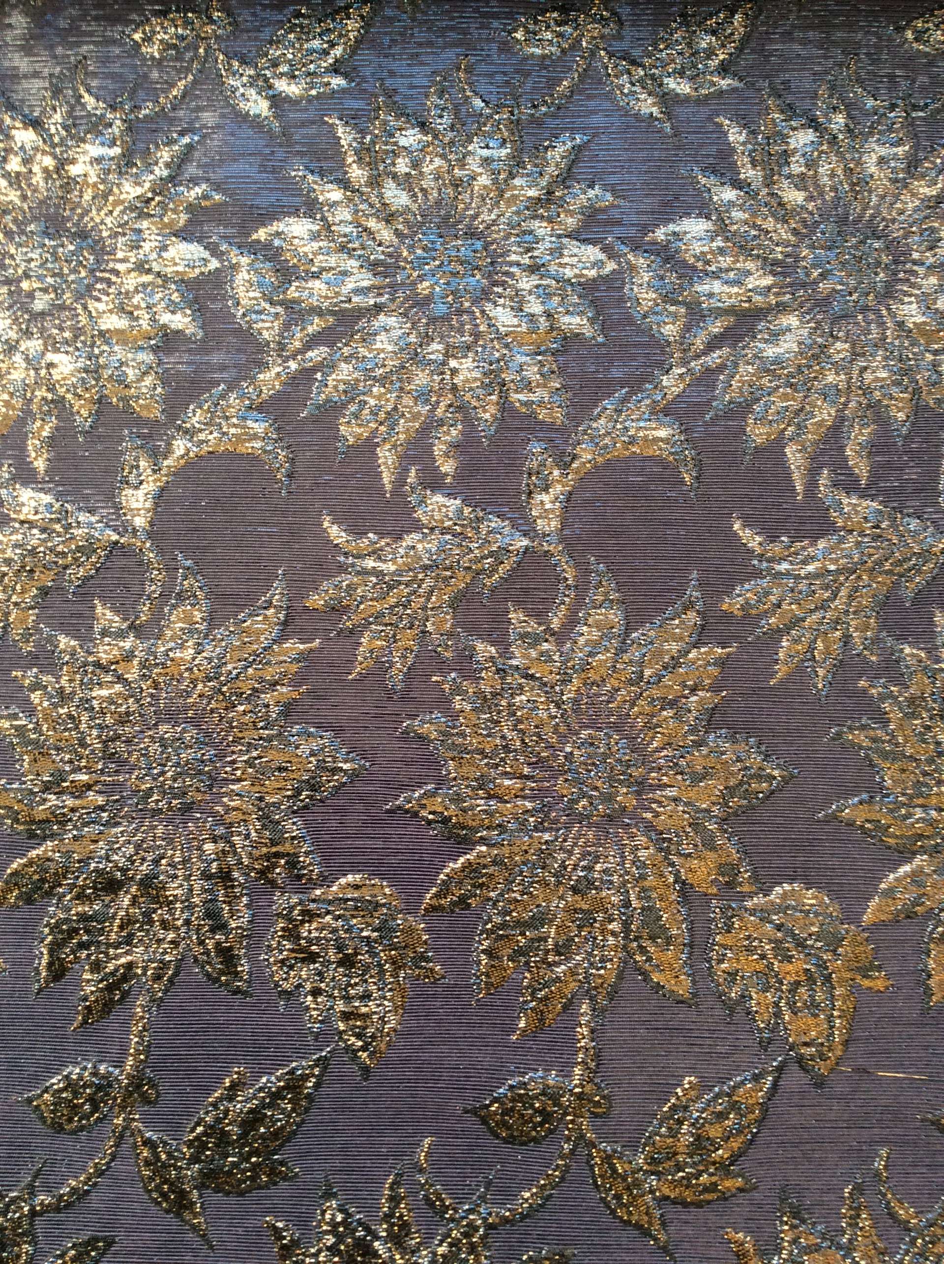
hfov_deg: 44.1
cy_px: 632
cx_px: 472
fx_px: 1166
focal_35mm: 32
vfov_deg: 56.9
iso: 64
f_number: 2.4
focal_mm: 3.3
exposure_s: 1/24
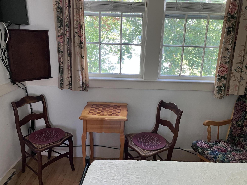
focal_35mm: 28
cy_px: 92
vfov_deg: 49.7
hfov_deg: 63.4
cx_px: 124
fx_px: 200
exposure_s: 1/72
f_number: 1.8
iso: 80
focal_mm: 3.99
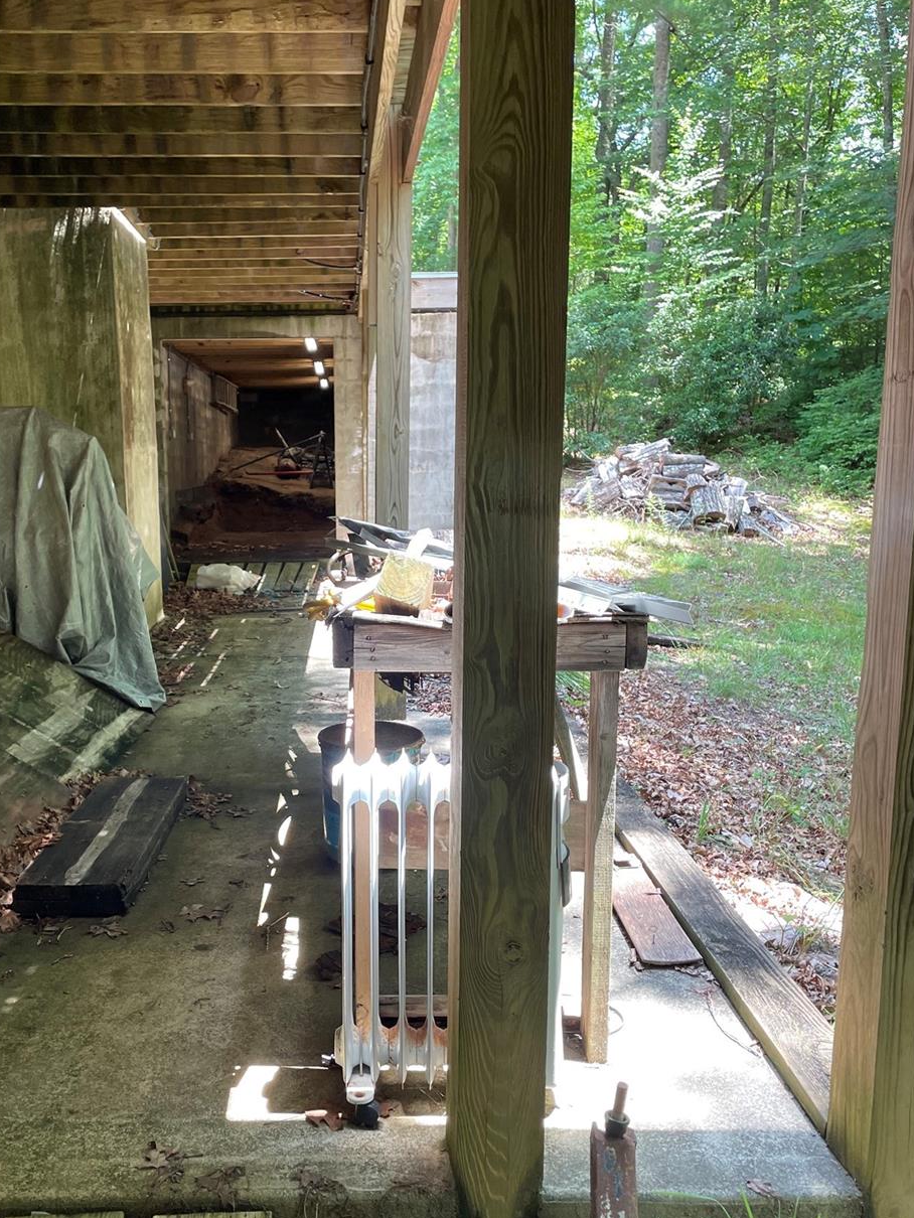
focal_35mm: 33
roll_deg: +0.5
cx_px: 361
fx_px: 1161
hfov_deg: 42.7
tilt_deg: -10.8
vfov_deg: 55.2
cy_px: 693
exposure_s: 1/121
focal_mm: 4.2
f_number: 1.6
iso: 64
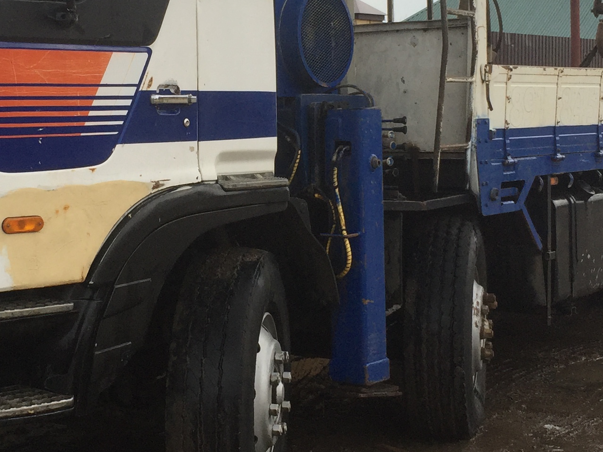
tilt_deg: -0.9
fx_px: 1289
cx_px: 204
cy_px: 136
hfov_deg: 26.2
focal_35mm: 74
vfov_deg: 19.8
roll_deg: +0.7
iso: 32
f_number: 2.2
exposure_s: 1/335
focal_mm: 4.15
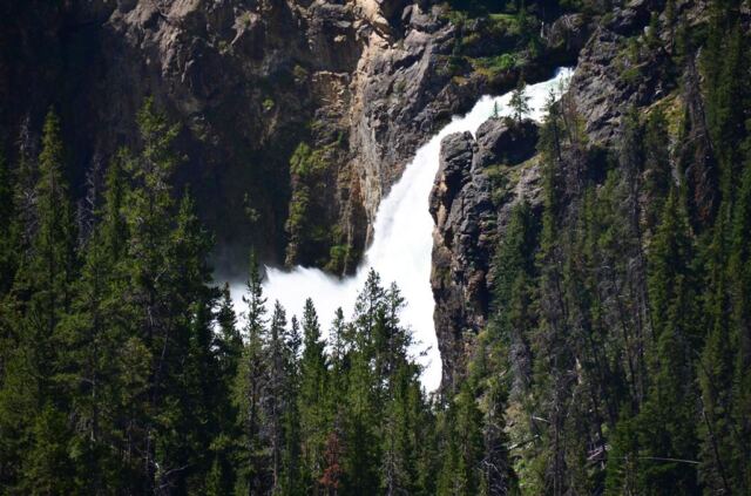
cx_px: 376
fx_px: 6241
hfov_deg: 6.9
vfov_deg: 4.6
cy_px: 248
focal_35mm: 300
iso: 200
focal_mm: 200
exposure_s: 1/1000
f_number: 5.6
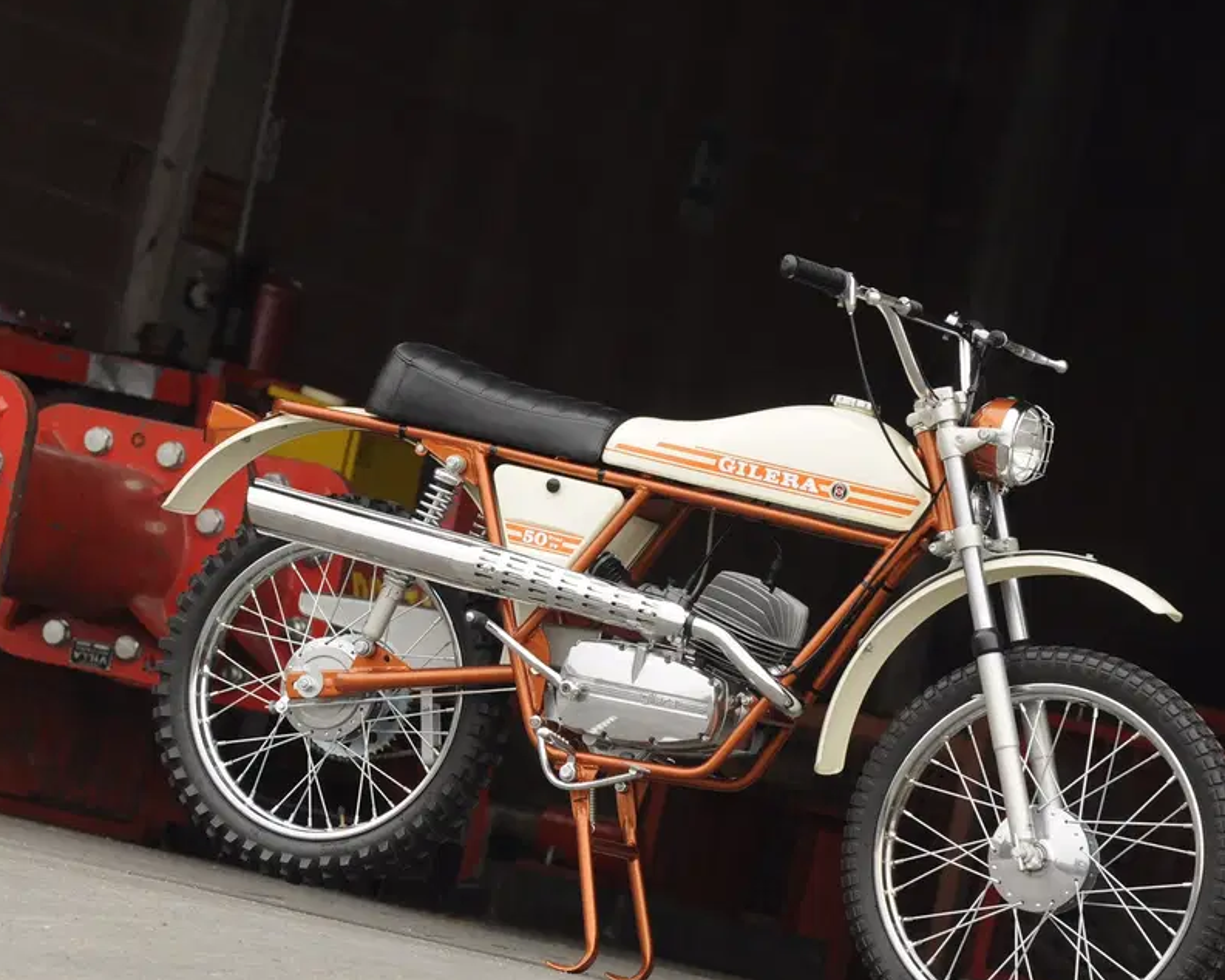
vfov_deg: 5.2
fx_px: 10801
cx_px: 392
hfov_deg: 6.5
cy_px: 553
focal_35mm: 298
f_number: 5.6
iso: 800
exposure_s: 1/200
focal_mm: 140
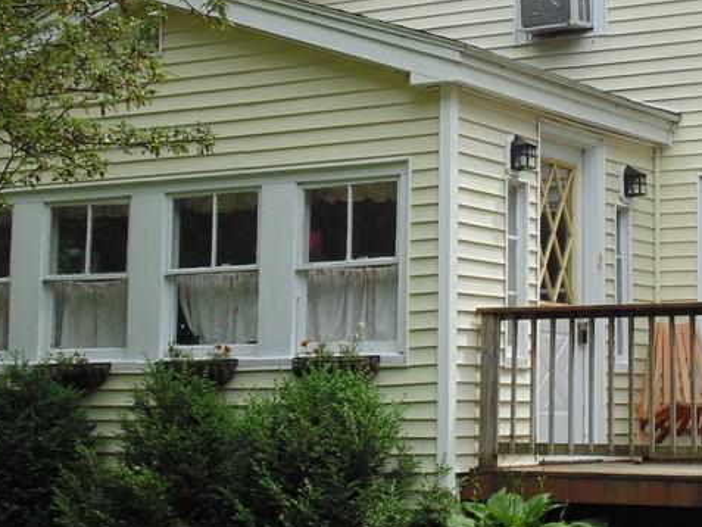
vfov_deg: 16.8
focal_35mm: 88
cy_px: 205
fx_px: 1785
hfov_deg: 21.8
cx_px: 615
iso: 80
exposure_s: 1/250
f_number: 3.6
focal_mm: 7.4
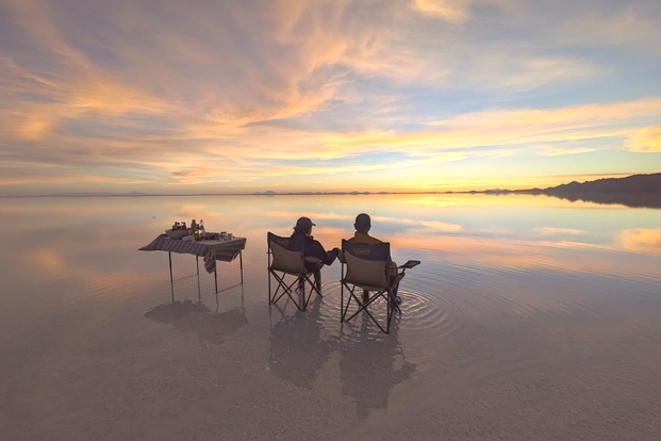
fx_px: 275
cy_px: 222
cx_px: 336
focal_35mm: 15
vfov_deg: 77.3
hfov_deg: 100.4
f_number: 2.2
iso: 48
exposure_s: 1/641
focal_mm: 1.83
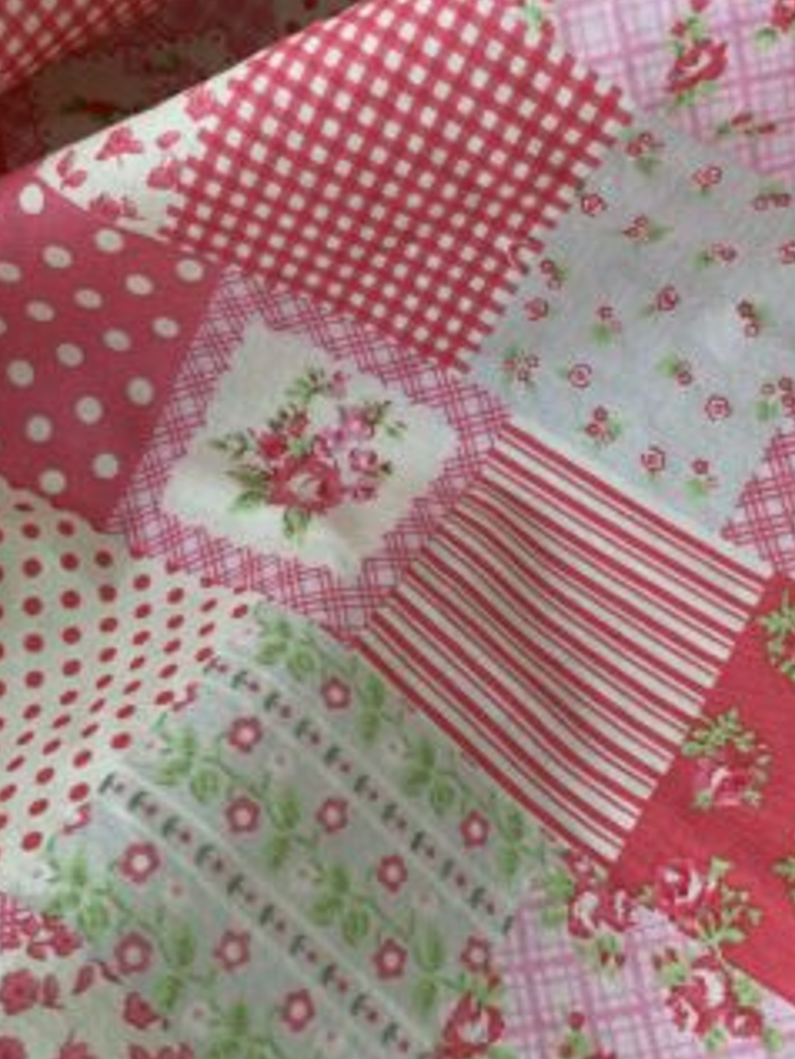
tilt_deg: -64.4
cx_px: 461
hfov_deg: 34.3
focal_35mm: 42
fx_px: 1285
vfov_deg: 44.7
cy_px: 481
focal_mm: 4.25
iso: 125
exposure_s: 1/60
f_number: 1.8
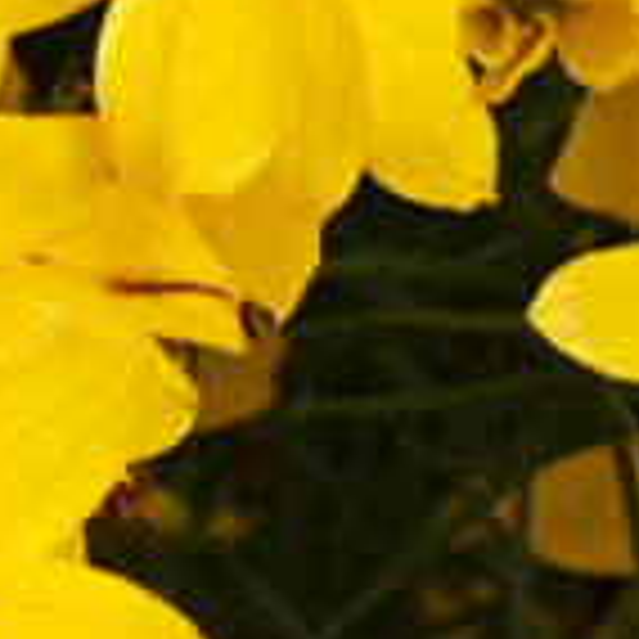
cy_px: -526
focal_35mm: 1078
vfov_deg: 1.6
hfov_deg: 1.6
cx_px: 846
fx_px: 22514
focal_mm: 100
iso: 400
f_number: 5.6
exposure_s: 1/160
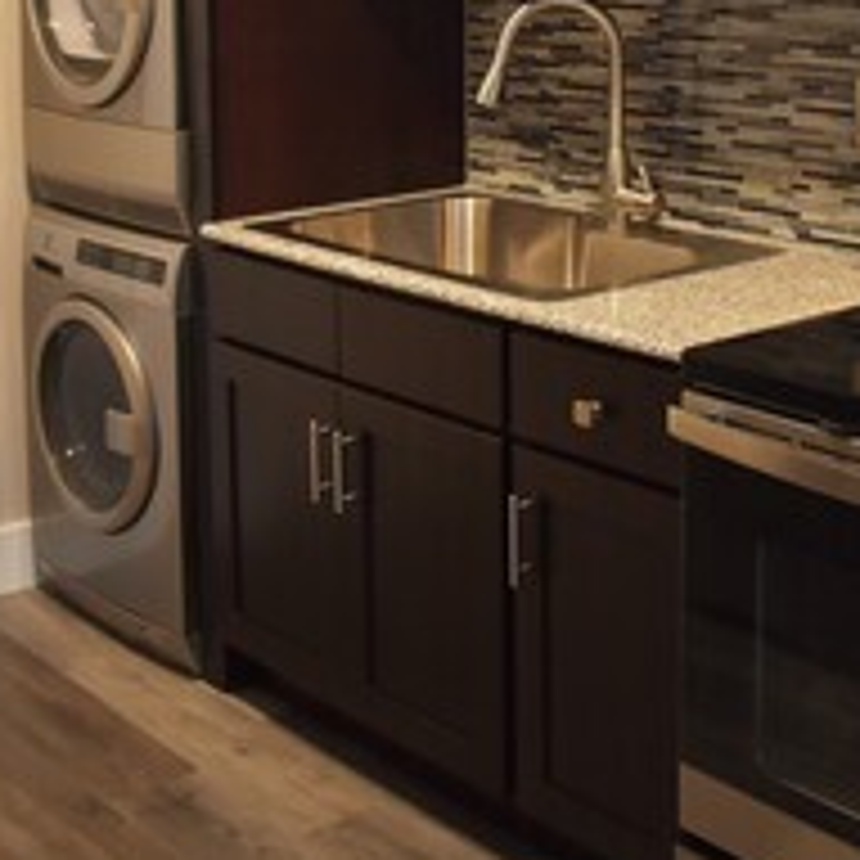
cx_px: 493
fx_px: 1686
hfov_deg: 28.6
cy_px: 27
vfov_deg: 27.2
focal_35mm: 60
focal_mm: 18
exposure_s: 1/60
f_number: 3.5
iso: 1000
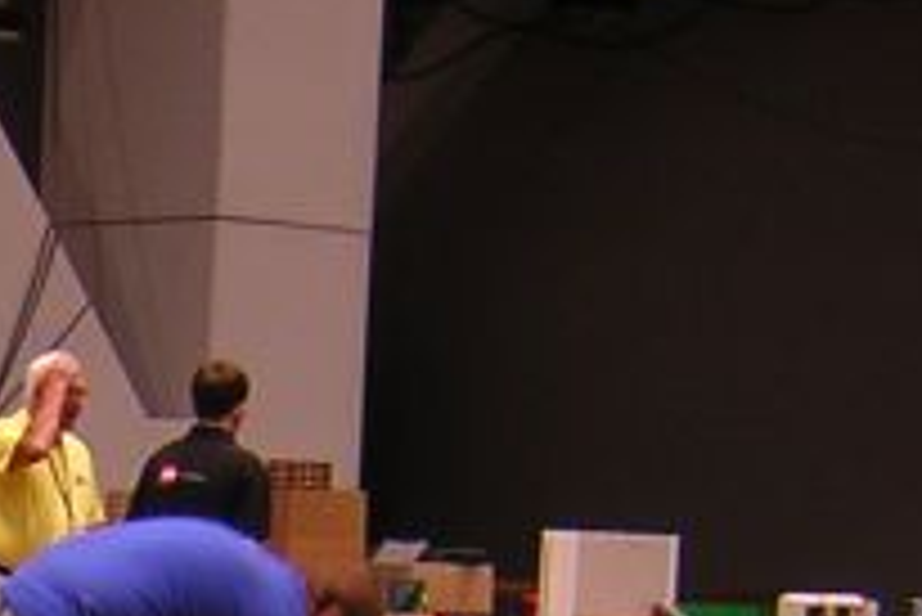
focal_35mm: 146
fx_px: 3742
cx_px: -270
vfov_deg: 9.0
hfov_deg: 13.5
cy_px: 1075
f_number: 2.6
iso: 100
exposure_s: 1/7.9
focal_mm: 4.7
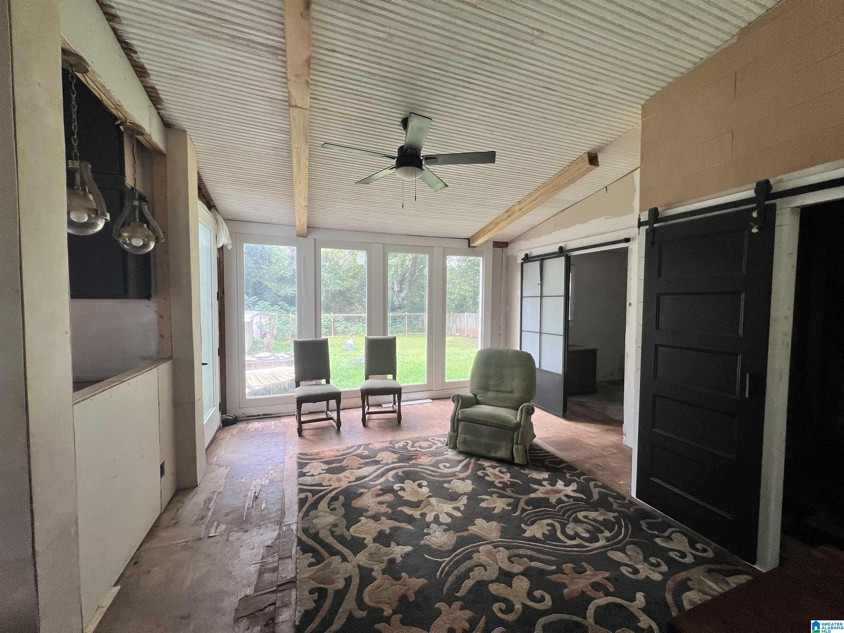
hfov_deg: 106.2
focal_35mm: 13
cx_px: 422
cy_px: 316
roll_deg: -0.3
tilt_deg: -3.0
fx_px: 317
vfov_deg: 89.9
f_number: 1.8
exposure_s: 1/99
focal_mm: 1.57
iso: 80
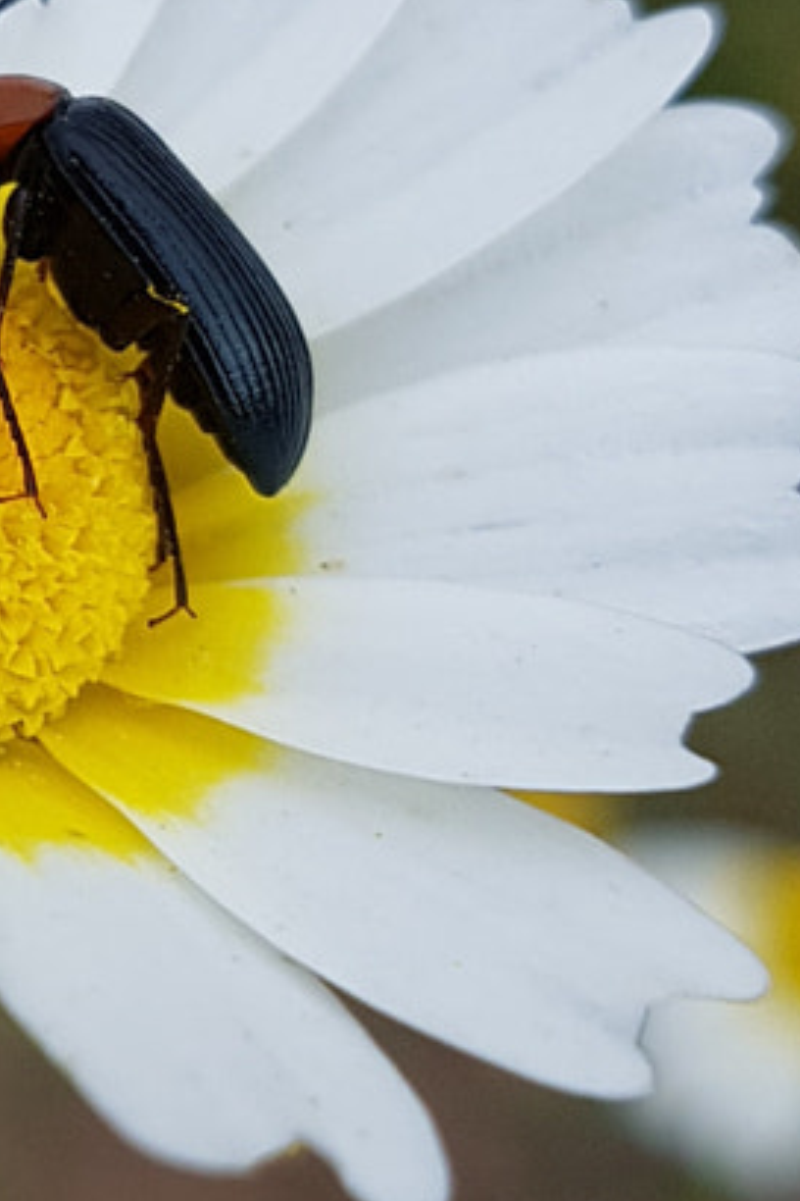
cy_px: 456
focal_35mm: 106
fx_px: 3533
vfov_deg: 19.2
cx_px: -285
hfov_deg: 12.5
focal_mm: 4.2
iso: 50
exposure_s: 1/425
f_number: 1.7
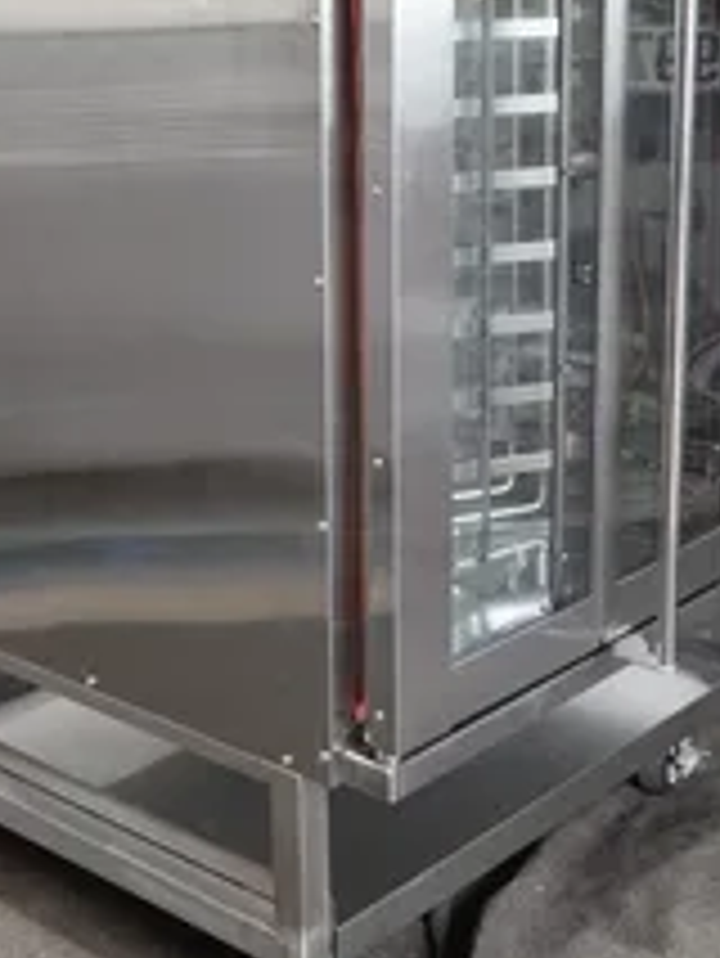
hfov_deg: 22.6
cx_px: 340
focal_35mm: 65
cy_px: 315
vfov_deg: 29.6
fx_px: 1801
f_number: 3.5
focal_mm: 13.29
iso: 1000
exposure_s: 1/40
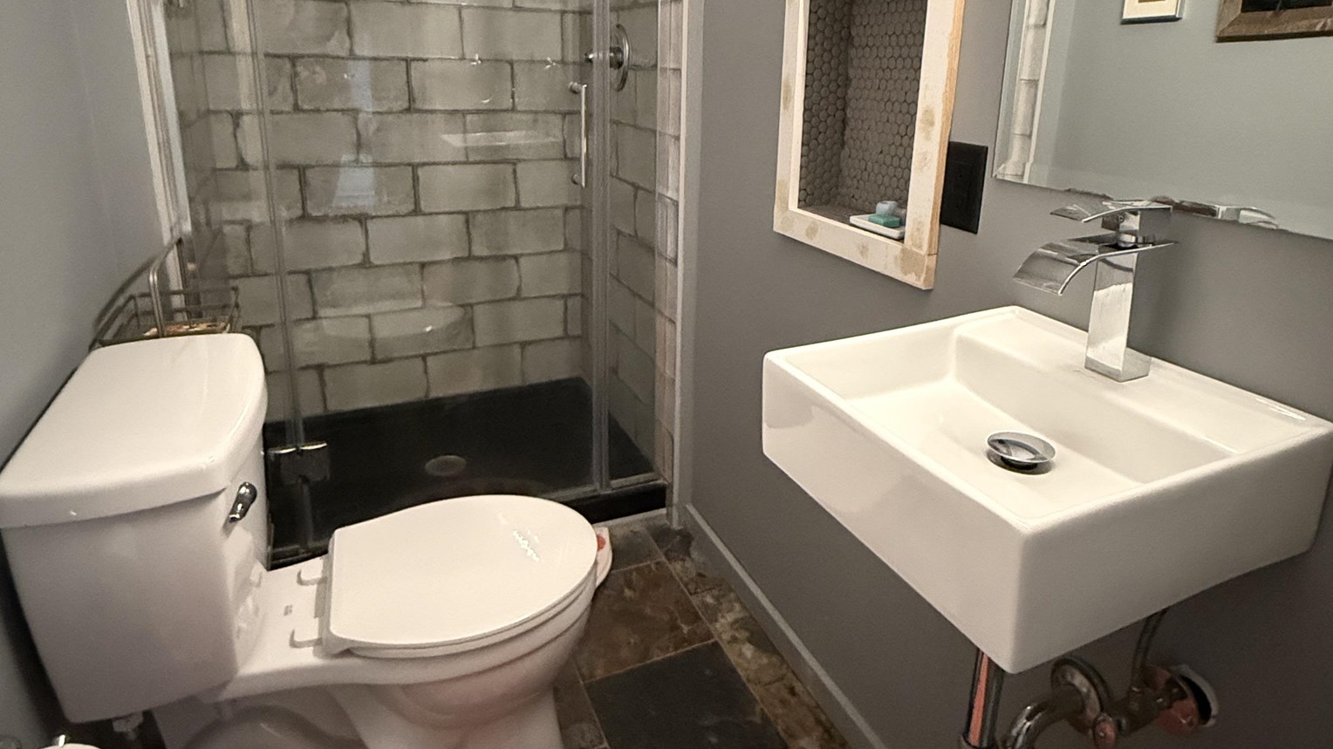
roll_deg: -1.7
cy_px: 272
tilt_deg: -12.9
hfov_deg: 78.6
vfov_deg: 48.9
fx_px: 813
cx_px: 712
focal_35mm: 23
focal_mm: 2.22
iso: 1250
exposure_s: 1/40
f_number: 2.2
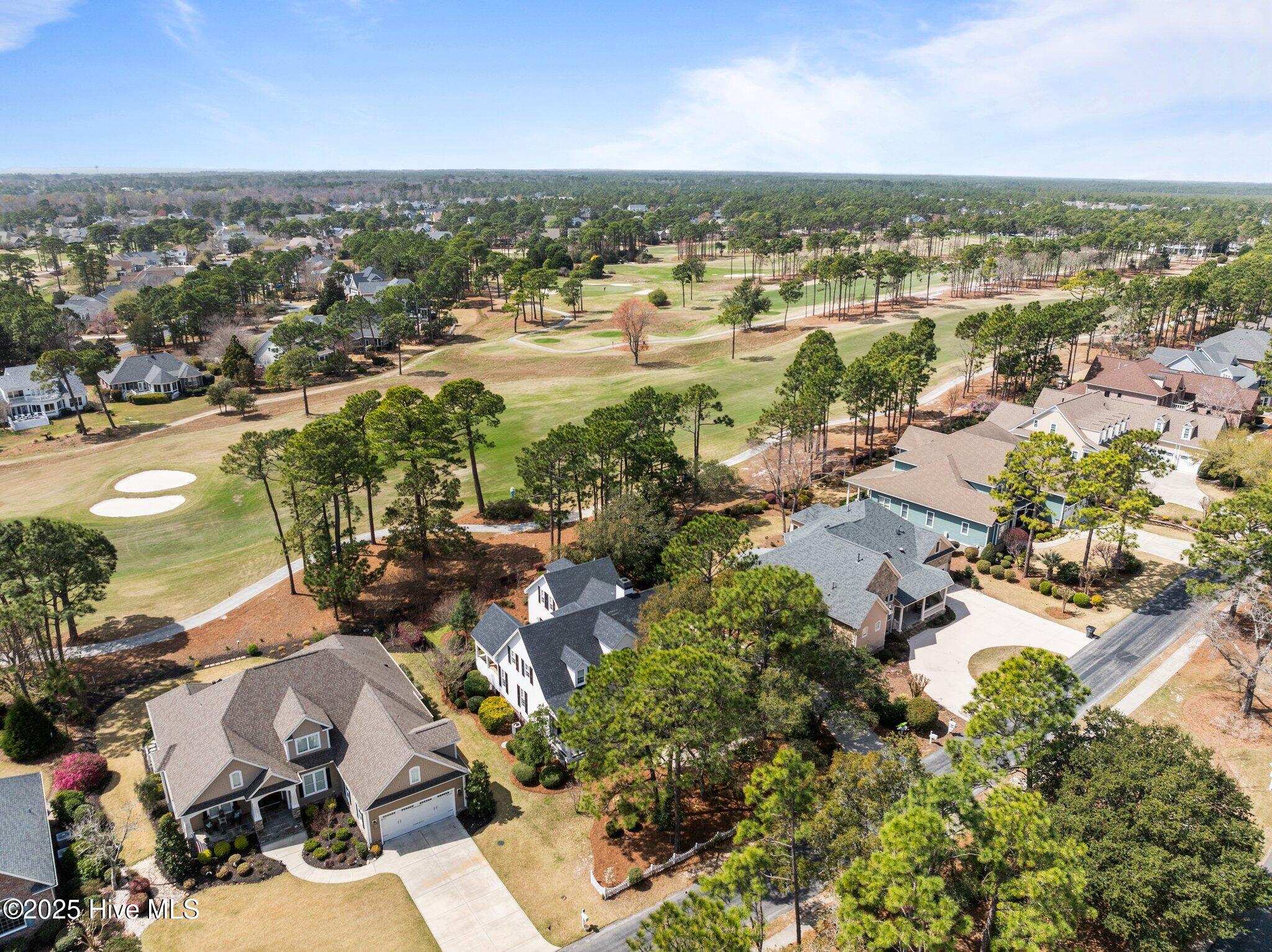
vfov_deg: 56.8
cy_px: 476
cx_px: 636
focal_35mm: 24
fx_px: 881
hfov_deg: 71.6
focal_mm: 12.29
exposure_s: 1/320
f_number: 2.8
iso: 120
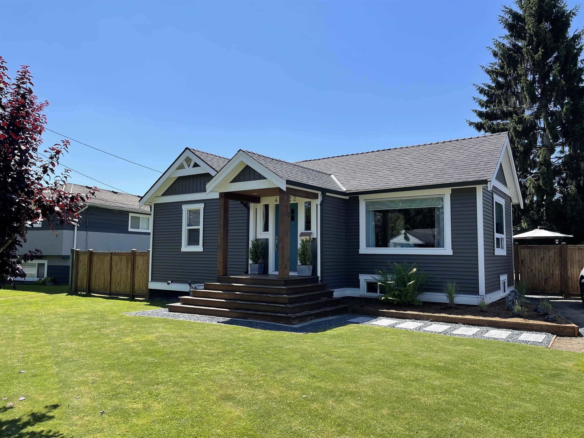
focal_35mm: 26
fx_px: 439
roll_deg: -0.7
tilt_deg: +5.3
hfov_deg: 67.3
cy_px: 219
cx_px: 292
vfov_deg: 53.1
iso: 32
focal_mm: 4.2
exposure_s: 1/2882
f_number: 1.6
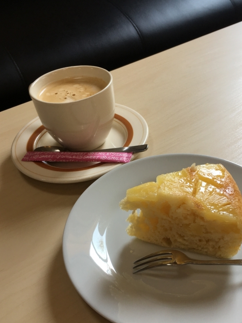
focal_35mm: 37
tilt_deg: -39.7
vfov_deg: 50.1
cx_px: 144
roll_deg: +6.0
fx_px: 345
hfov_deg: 38.5
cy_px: 179
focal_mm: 4.15
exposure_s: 1/120
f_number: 2.2
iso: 25
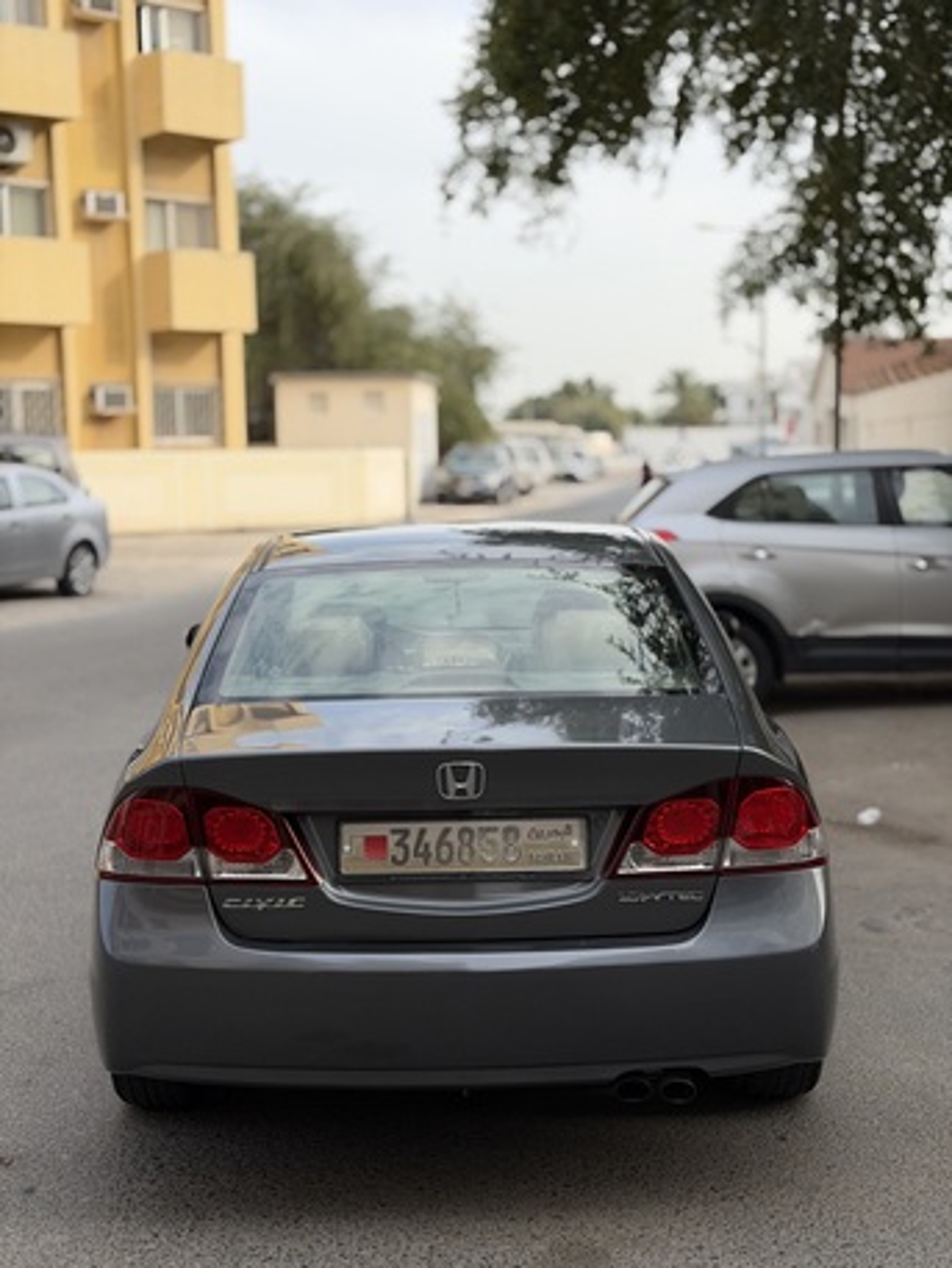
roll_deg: +0.9
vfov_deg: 39.6
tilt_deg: -5.2
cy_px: 634
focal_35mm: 48
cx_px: 476
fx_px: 1759
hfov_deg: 30.3
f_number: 1.78
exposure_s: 1/1754
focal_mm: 6.76
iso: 64
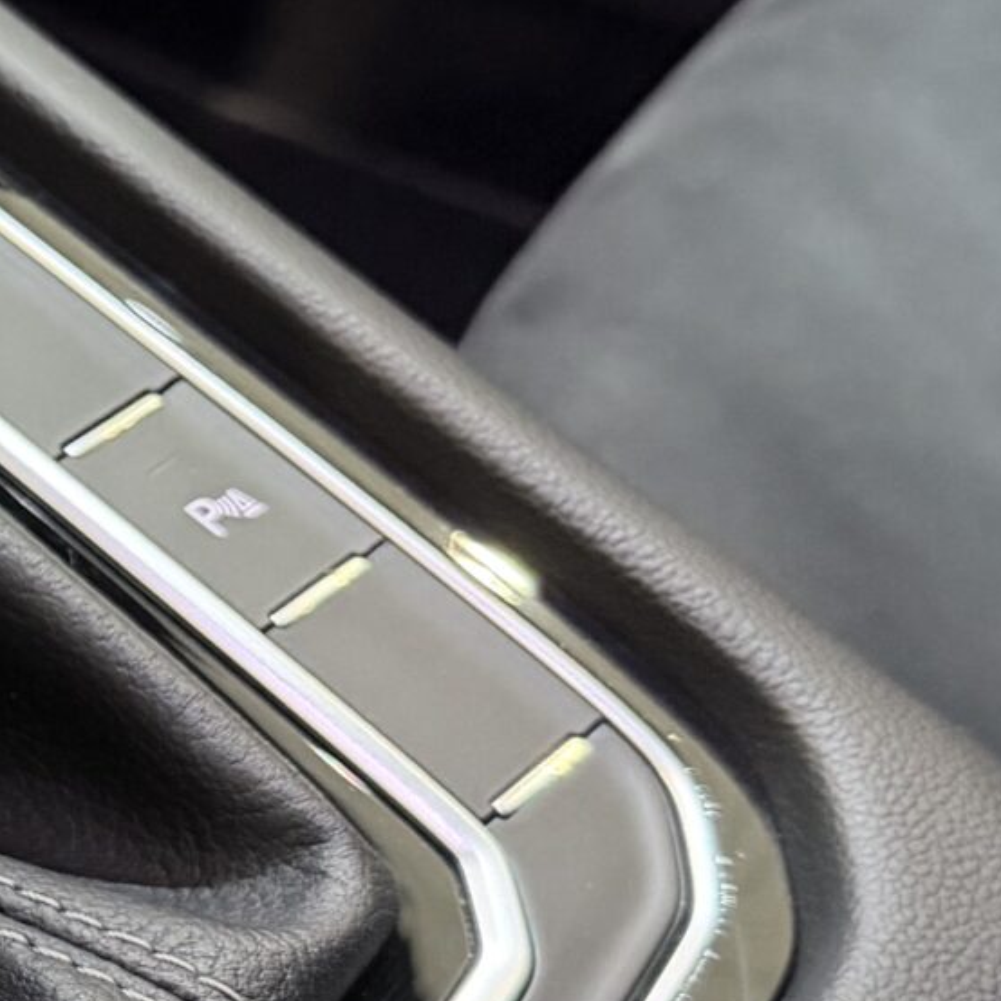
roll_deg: +0.3
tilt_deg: -38.7
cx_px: -609
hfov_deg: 15.9
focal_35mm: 98
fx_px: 3206
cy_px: 417
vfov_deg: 17.7
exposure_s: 1/33
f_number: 1.78
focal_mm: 6.76
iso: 800
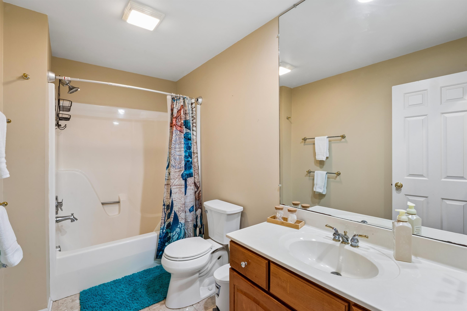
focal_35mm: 16
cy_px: 156
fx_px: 209
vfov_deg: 73.4
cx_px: 234
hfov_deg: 96.4
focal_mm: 16.1
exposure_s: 1/3.33
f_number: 13
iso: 400
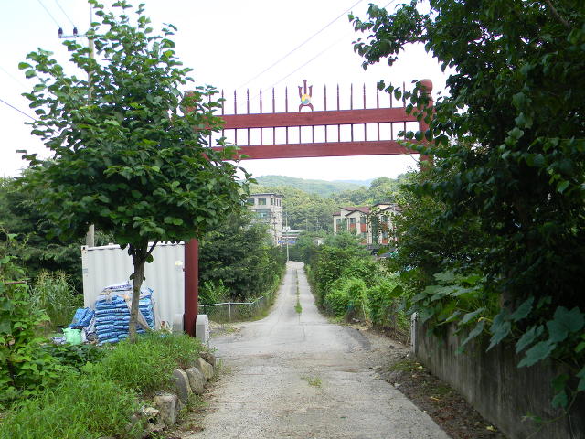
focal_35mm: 36
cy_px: 220
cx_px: 292
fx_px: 608
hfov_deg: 51.4
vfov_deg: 39.7
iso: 80
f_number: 3.7
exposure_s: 1/205
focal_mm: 6.4
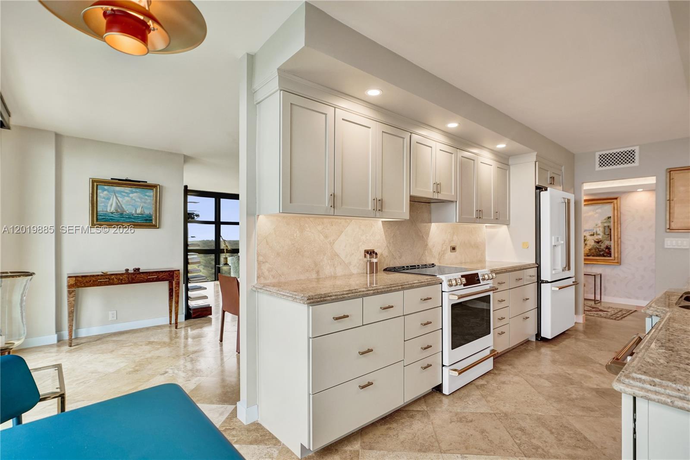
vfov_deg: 73.7
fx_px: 307
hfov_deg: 96.7
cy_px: 230
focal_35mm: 16
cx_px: 345
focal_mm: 16
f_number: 4
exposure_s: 1/160
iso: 320
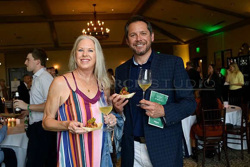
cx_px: 125
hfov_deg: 51.2
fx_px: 261
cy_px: 84
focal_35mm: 38
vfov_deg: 35.5
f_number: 4.5
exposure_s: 1/320
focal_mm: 35
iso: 4000
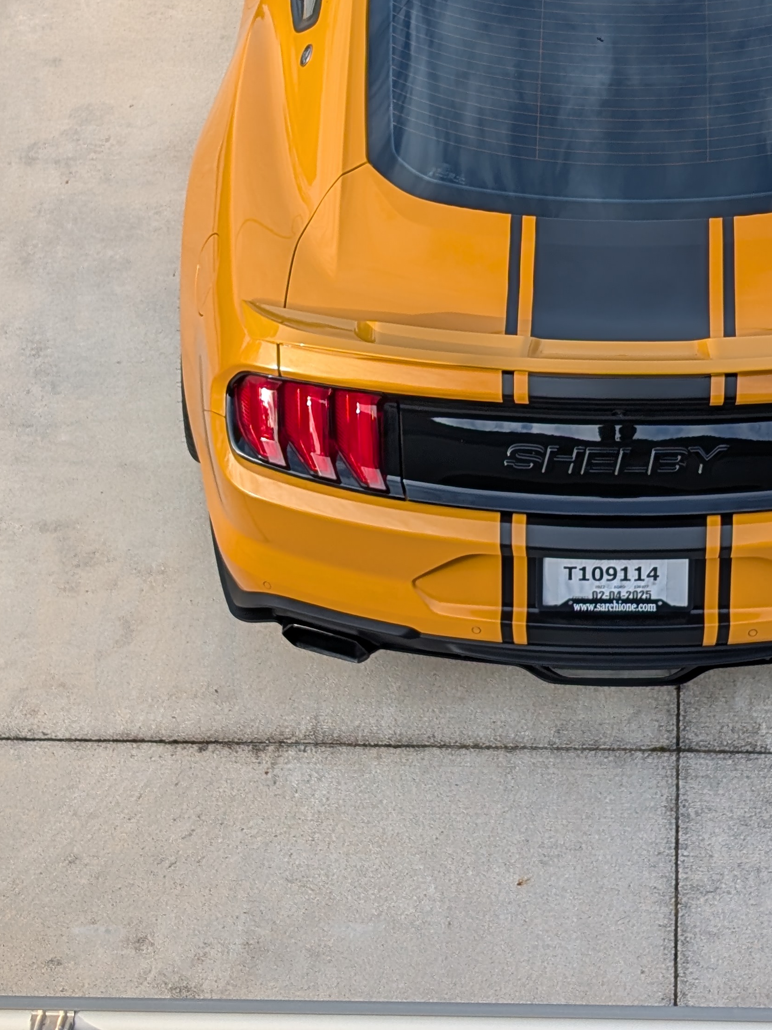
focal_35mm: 90
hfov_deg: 16.2
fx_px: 2676
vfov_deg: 21.4
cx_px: 664
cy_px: 167
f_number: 1.68
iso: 18
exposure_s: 1/538
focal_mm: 6.9
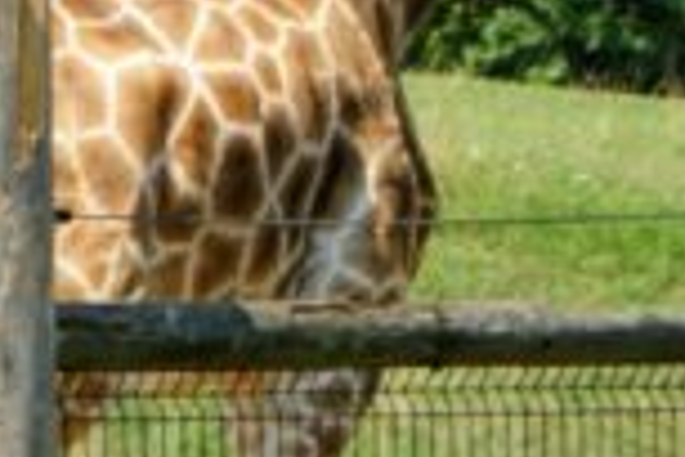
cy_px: -199
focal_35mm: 703
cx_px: -381
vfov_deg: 2.0
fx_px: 13375
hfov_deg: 2.9
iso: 100
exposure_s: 1/125
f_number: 8
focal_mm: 70
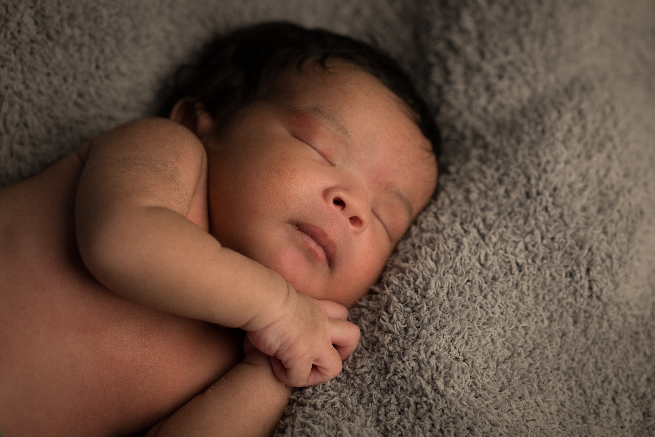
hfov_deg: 23.9
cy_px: 218
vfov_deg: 16.1
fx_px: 1546
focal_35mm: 85
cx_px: 328
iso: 500
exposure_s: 1/200
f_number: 3.2
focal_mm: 85
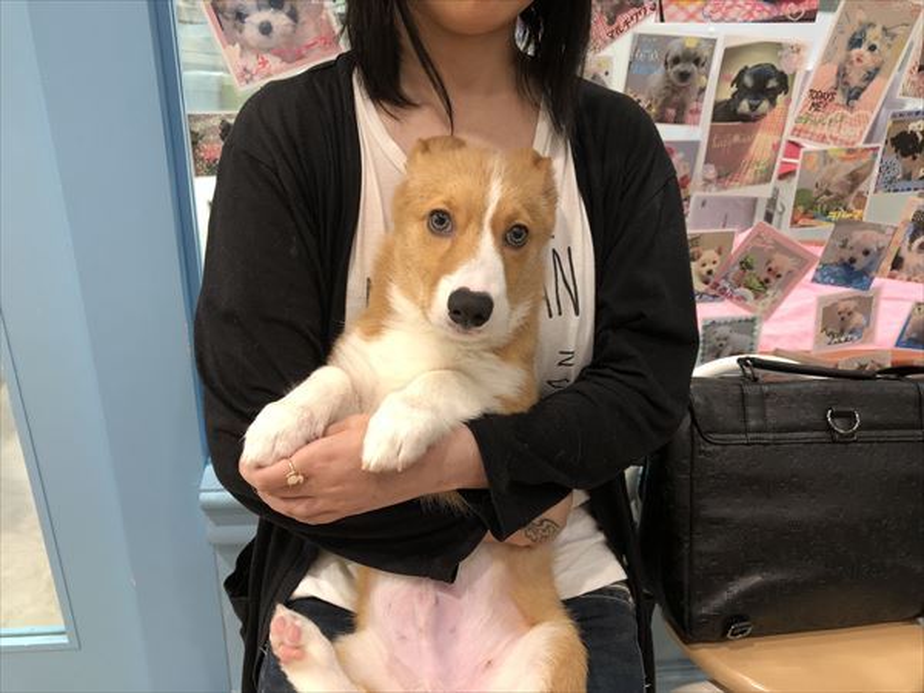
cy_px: 346
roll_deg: -2.3
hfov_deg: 61.7
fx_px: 774
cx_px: 462
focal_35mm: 29
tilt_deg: -25.5
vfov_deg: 48.2
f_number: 1.8
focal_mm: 3.99
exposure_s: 1/24
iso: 40
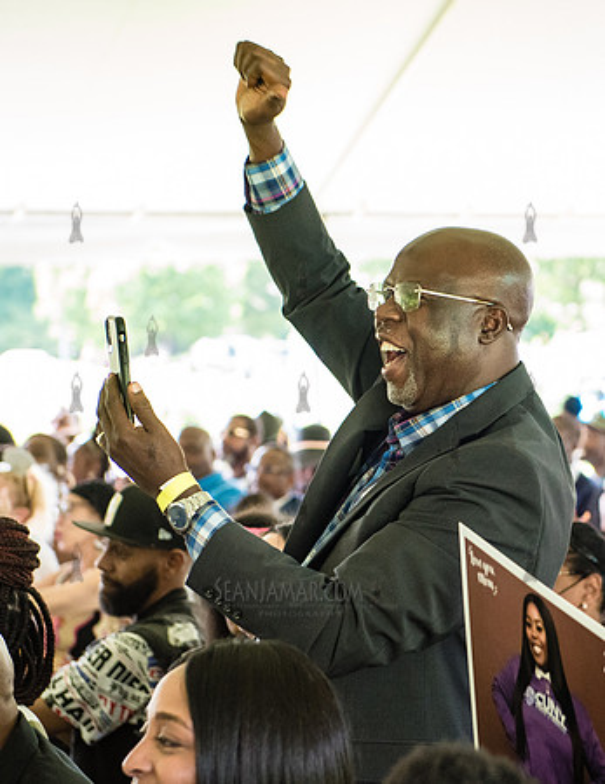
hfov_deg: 13.9
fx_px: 2480
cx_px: 428
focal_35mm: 108
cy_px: 425
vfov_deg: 18.0
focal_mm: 70
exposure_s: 1/400
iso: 2500
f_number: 4
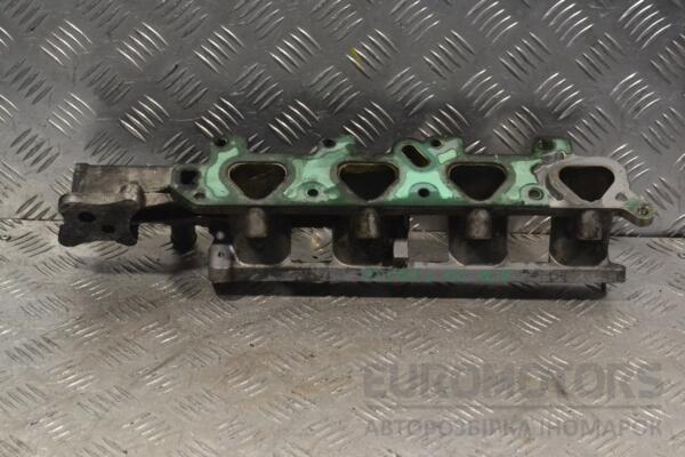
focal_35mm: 78
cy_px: 228
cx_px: 342
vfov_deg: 17.5
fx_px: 1484
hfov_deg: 26.0
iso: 3200
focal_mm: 52
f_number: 9
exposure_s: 1/320
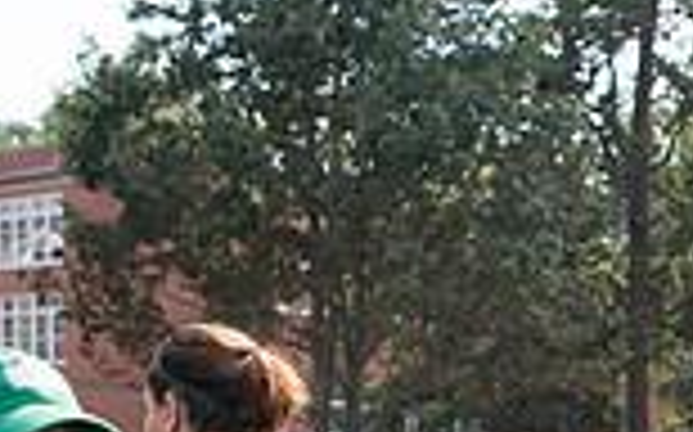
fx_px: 1736
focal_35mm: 92
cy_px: 749
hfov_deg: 20.4
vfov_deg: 13.0
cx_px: 936
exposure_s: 1/2000
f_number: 2.8
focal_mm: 24
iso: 200
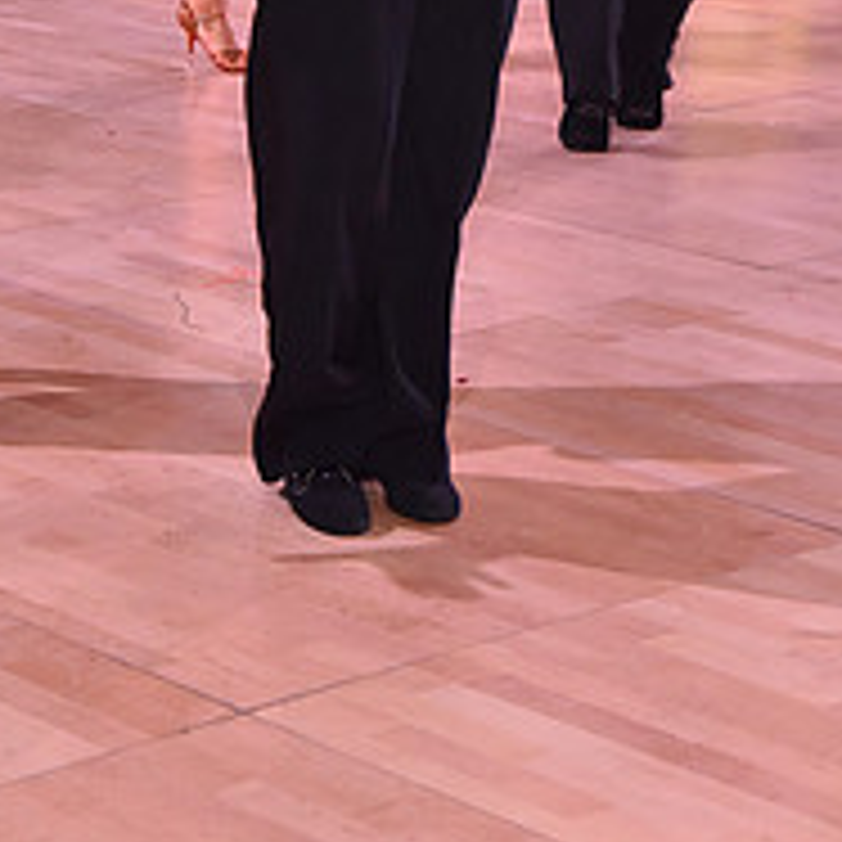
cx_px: 25
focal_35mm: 132
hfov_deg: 13.1
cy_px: -230
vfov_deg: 12.8
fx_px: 3633
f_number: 5
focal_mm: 50
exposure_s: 1/250
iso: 2000
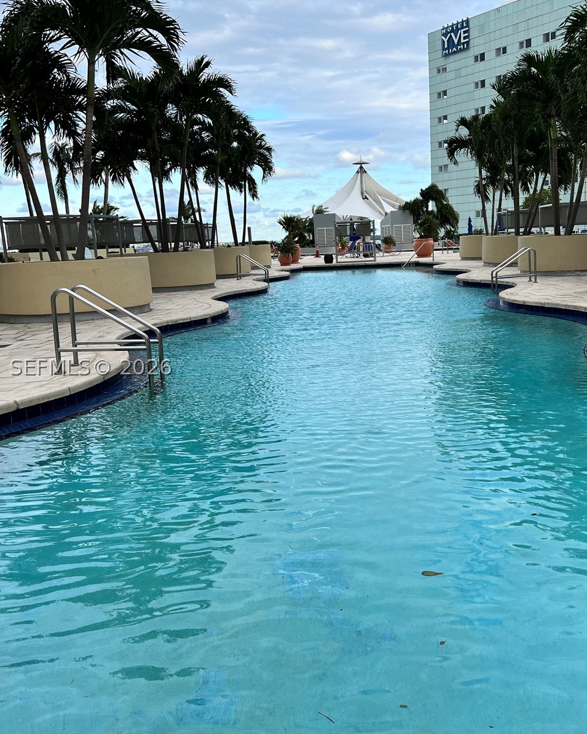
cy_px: 367
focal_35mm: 34
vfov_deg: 52.8
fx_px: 738
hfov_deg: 43.1
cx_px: 360
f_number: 1.5
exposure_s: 1/1280
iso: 50
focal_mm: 5.7
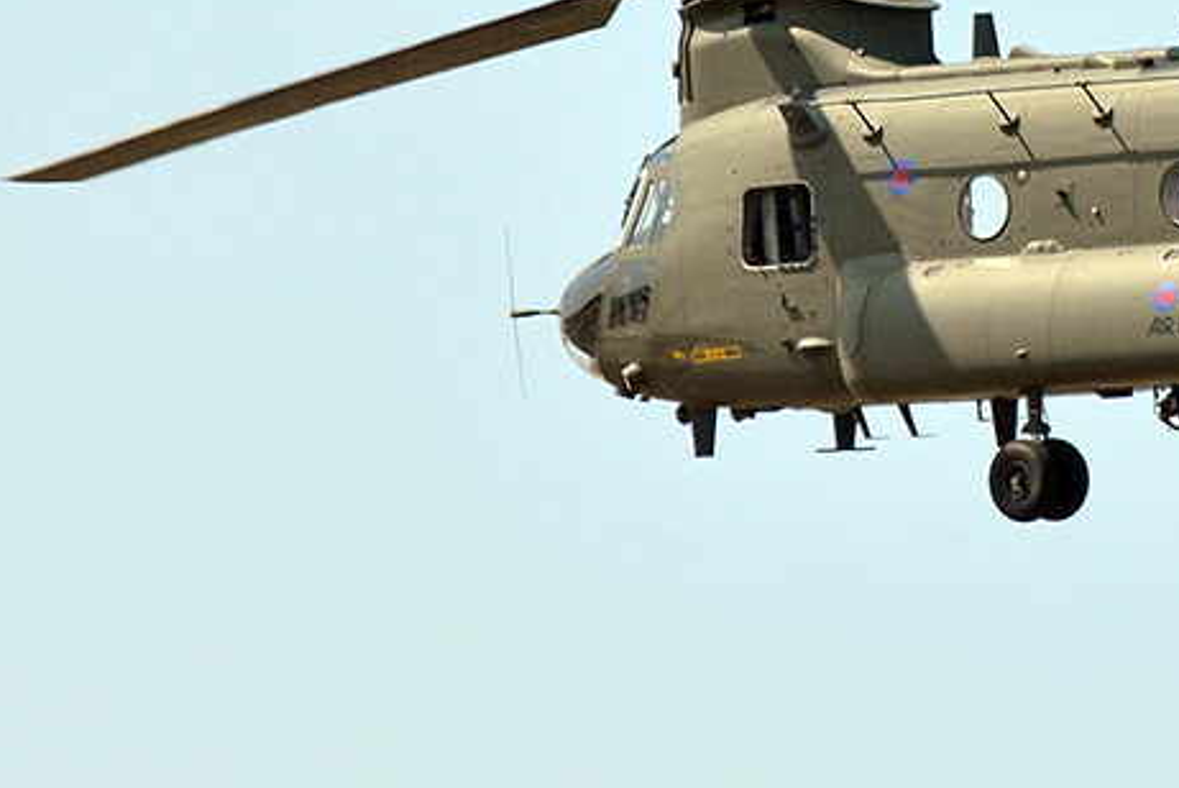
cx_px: 1481
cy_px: 52
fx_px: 23037
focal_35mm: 703
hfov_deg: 2.9
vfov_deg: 2.0
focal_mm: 180
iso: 320
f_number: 5.6
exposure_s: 1/1000
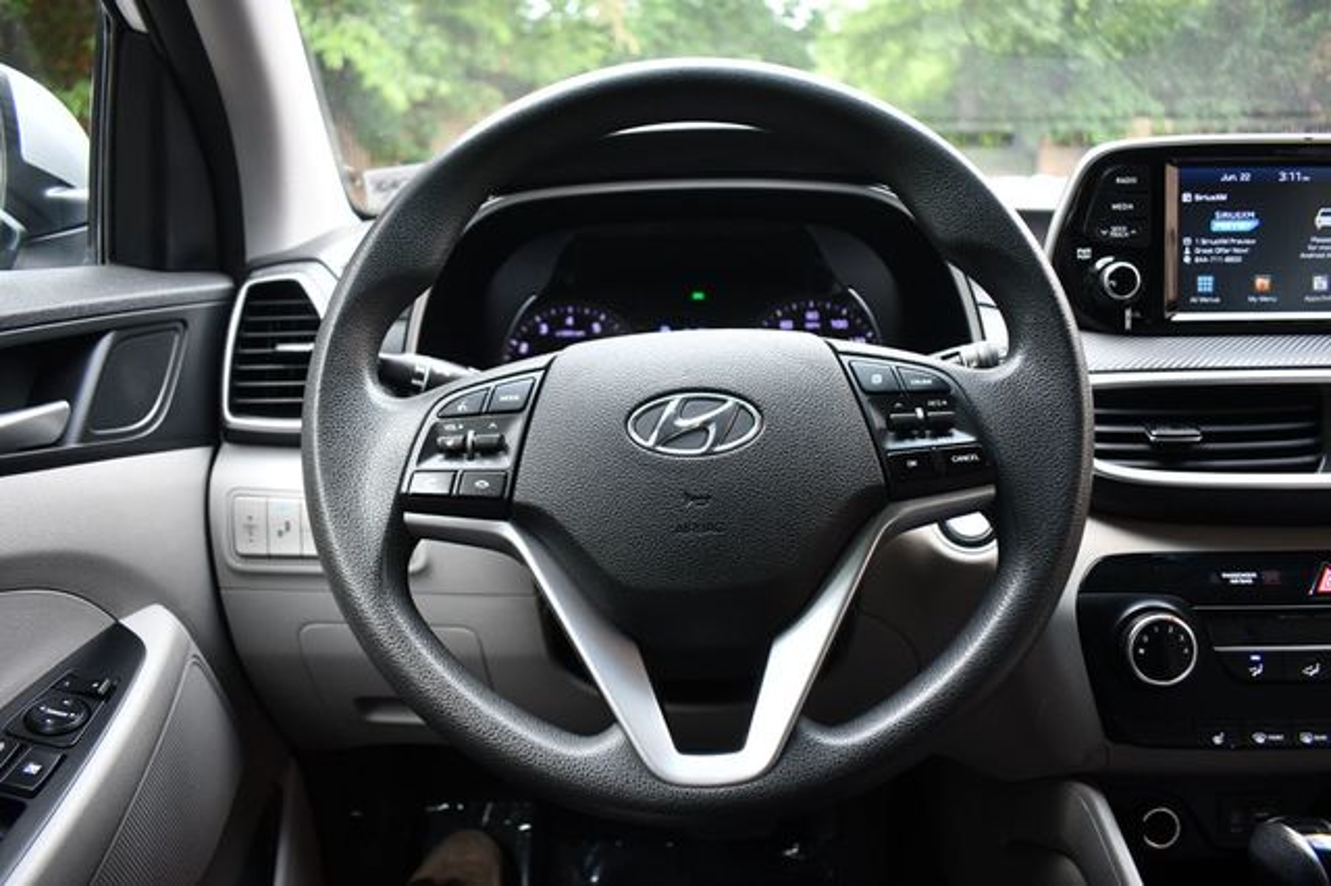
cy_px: 443
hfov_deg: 67.4
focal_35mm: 27
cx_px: 666
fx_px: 998
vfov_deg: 47.9
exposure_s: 1/200
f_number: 3.5
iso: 800
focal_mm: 18
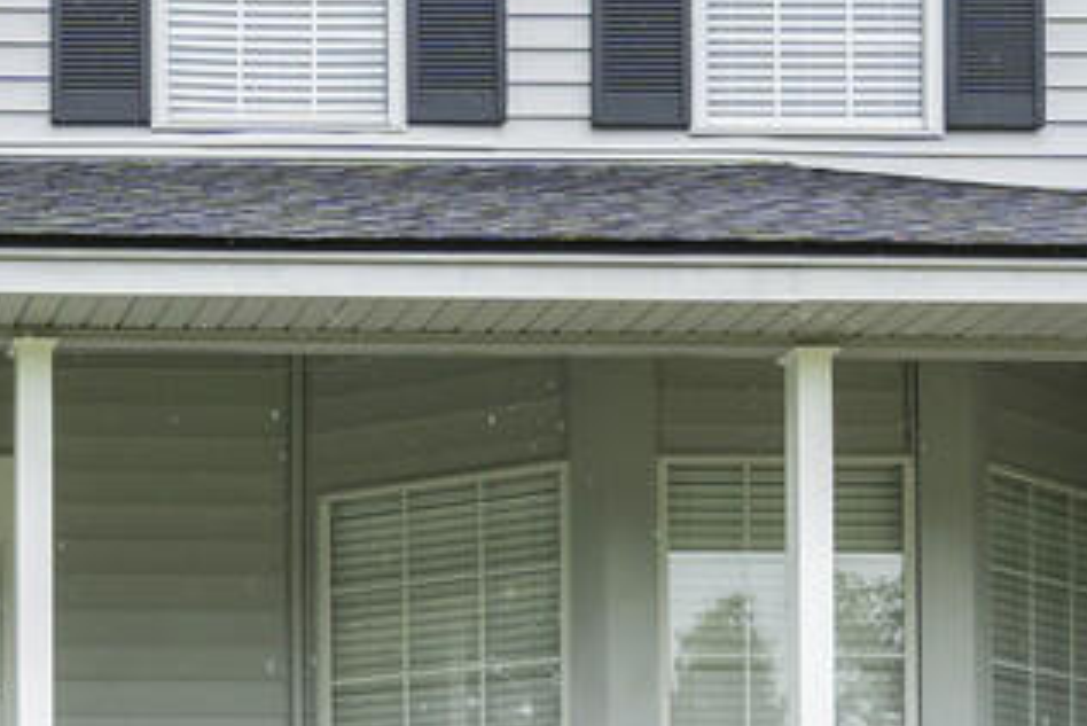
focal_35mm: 81
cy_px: 1084
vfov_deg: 15.6
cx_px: -261
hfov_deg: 22.8
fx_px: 2447
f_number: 6.3
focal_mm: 16
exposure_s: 1/800
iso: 1250
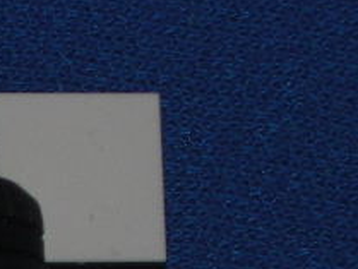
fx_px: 4688
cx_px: -725
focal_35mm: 453
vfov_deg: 3.2
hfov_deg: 4.2
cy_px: 653
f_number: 4.2
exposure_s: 1/60
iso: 50
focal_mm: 13.1
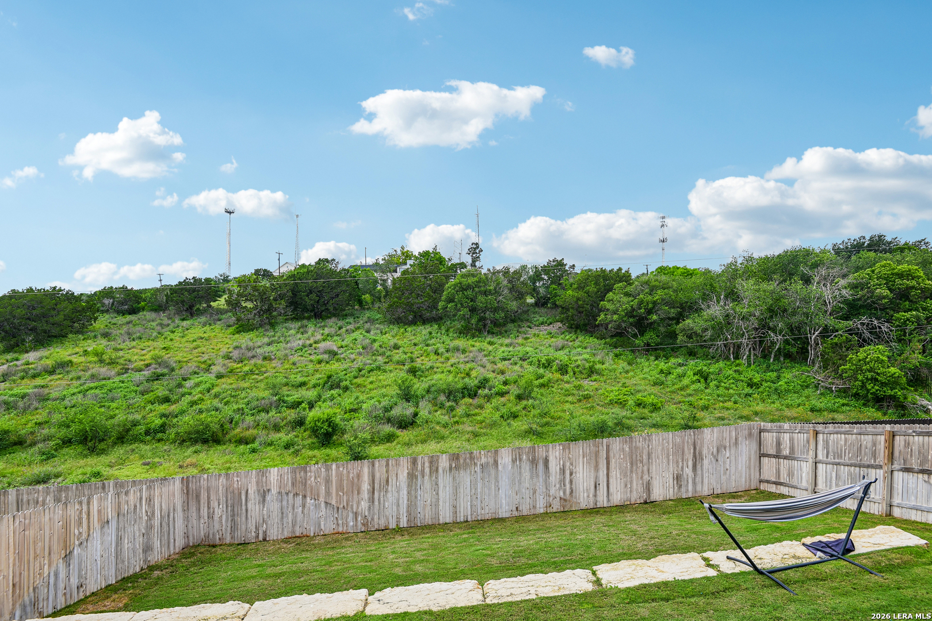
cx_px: 466
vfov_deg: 73.7
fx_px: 414
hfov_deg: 96.7
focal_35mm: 16
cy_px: 310
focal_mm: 16
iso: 400
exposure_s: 1/400
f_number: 8
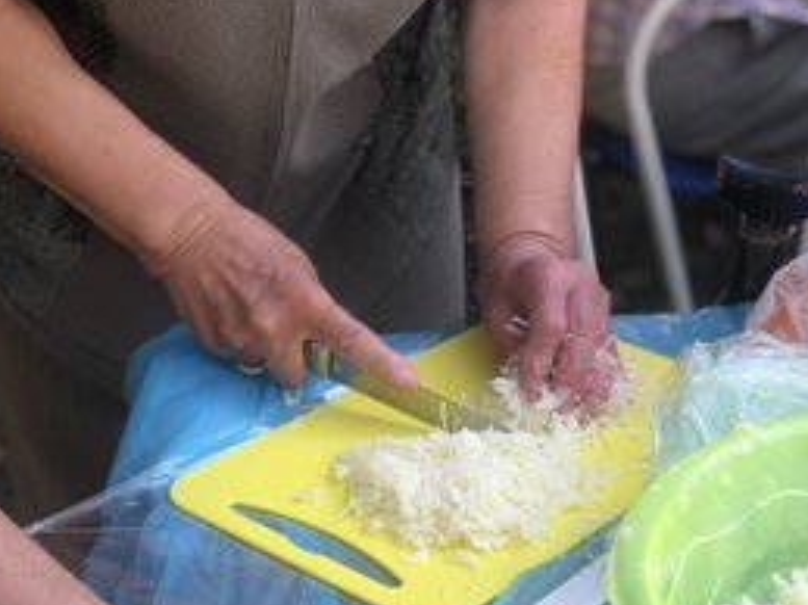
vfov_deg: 16.7
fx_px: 2053
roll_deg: +2.9
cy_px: 449
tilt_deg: -30.0
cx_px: 393
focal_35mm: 88
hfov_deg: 22.3
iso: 25
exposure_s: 1/120
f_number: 2.8
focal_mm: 6.6
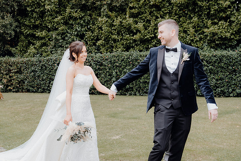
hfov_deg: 38.9
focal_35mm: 51
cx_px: 120
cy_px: 80
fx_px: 341
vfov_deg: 26.5
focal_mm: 34
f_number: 3.5
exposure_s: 1/160
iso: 125
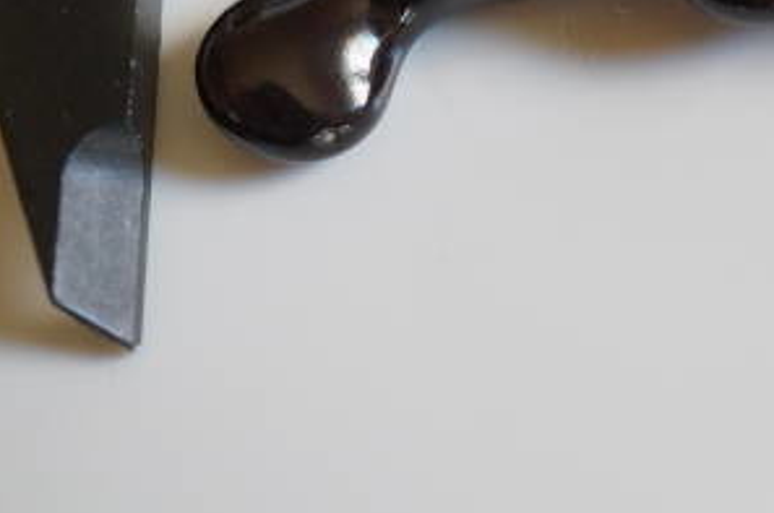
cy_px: 25
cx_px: 745
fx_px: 2082
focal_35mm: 97
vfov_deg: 13.9
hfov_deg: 20.5
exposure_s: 1/100
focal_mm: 30
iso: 1600
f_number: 5
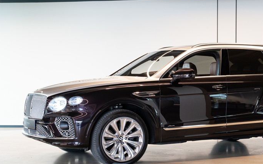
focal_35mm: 80
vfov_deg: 16.3
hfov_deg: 25.7
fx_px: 573
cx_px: 179
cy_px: 92
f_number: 3.5
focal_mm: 57
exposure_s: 1/100
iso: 1000
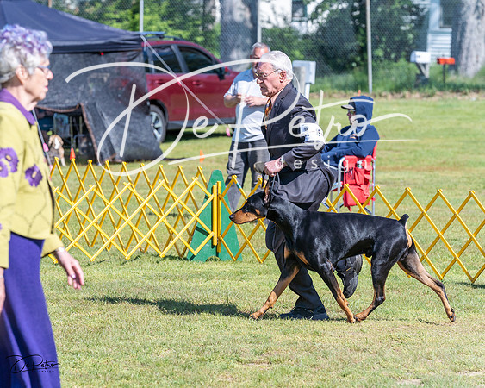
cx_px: 233
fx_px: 3054
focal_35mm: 213
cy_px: 194
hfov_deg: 9.1
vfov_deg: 7.3
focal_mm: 189
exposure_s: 1/1250
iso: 400
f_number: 6.3
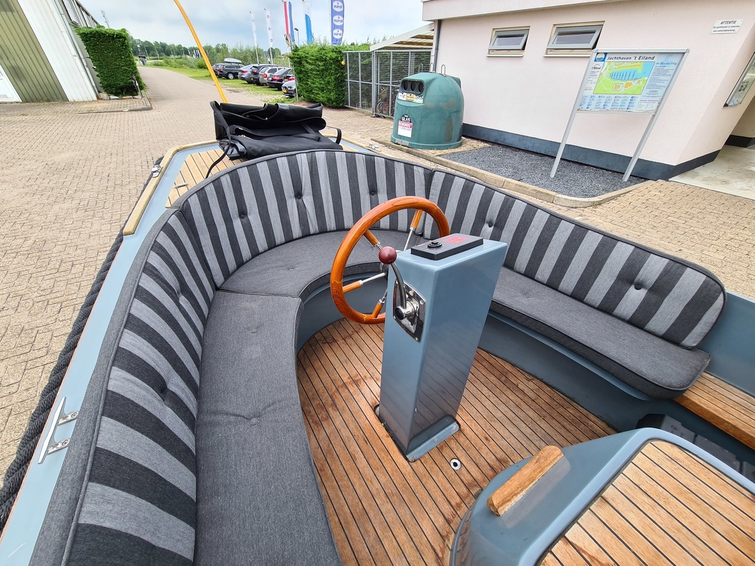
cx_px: 378
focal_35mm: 13
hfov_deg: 106.2
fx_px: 284
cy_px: 283
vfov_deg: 89.9
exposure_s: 1/312
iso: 50
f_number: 2.2
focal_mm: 2.2
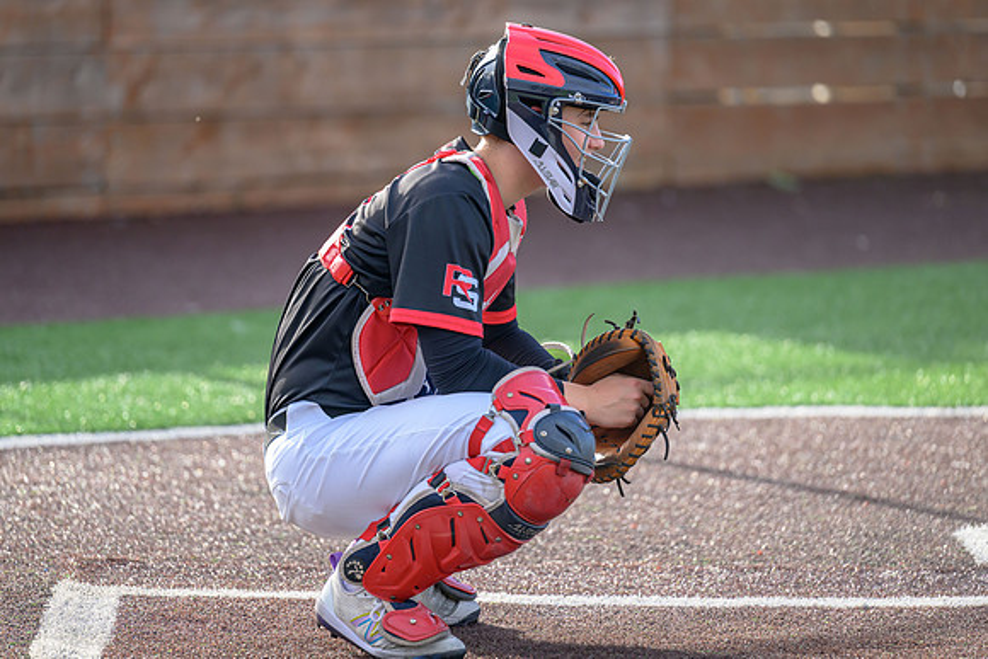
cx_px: 447
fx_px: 6115
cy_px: 304
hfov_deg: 9.2
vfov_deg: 6.2
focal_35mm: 223
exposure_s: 1/2000
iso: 640
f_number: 2.8
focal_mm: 200
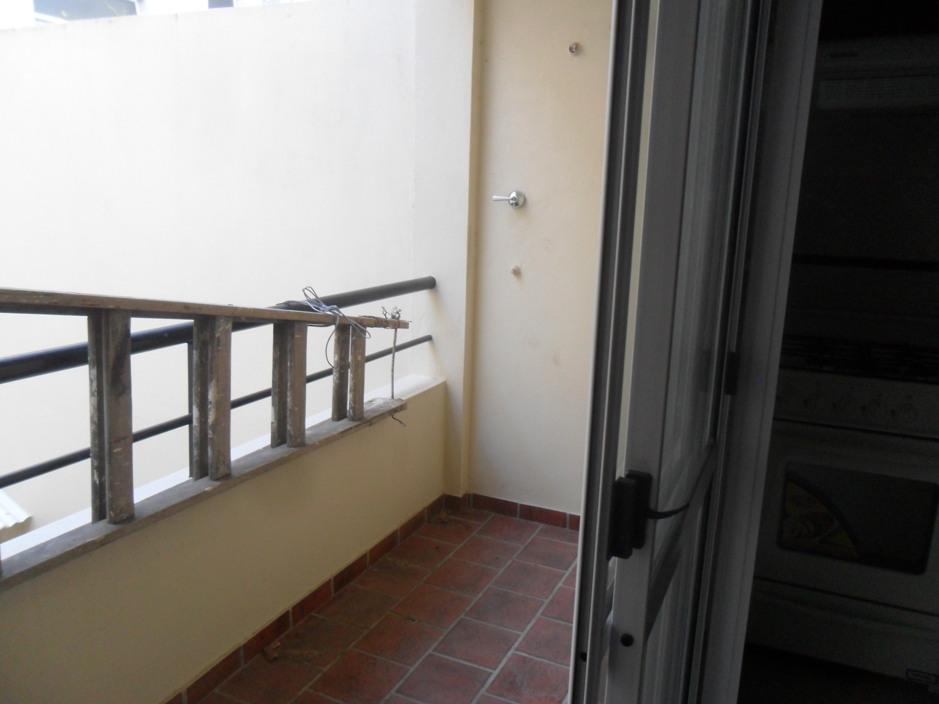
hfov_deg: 65.3
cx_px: 470
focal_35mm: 27
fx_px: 732
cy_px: 352
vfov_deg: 51.4
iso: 200
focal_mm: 4.9
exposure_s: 1/60
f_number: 3.5
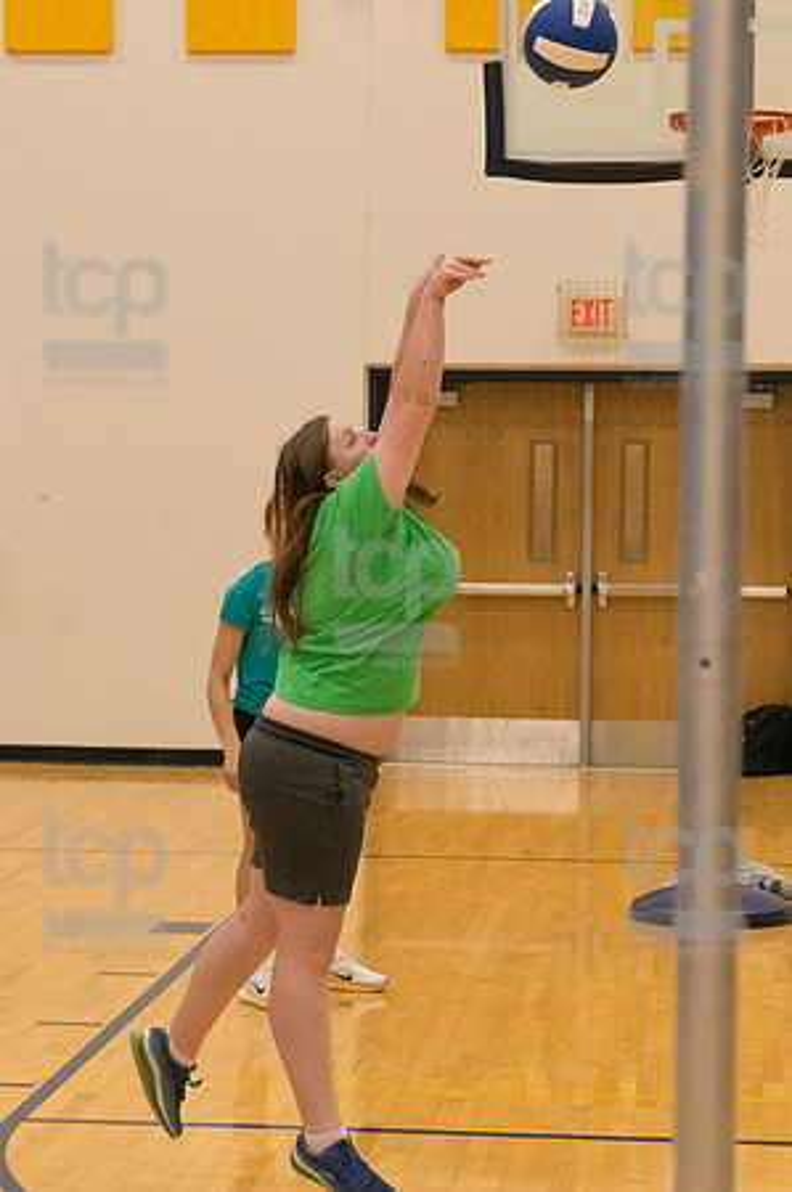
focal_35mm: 93
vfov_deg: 21.9
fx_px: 3076
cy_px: 596
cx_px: 396
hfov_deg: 14.7
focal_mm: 62
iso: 10000
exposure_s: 1/400
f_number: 5.6
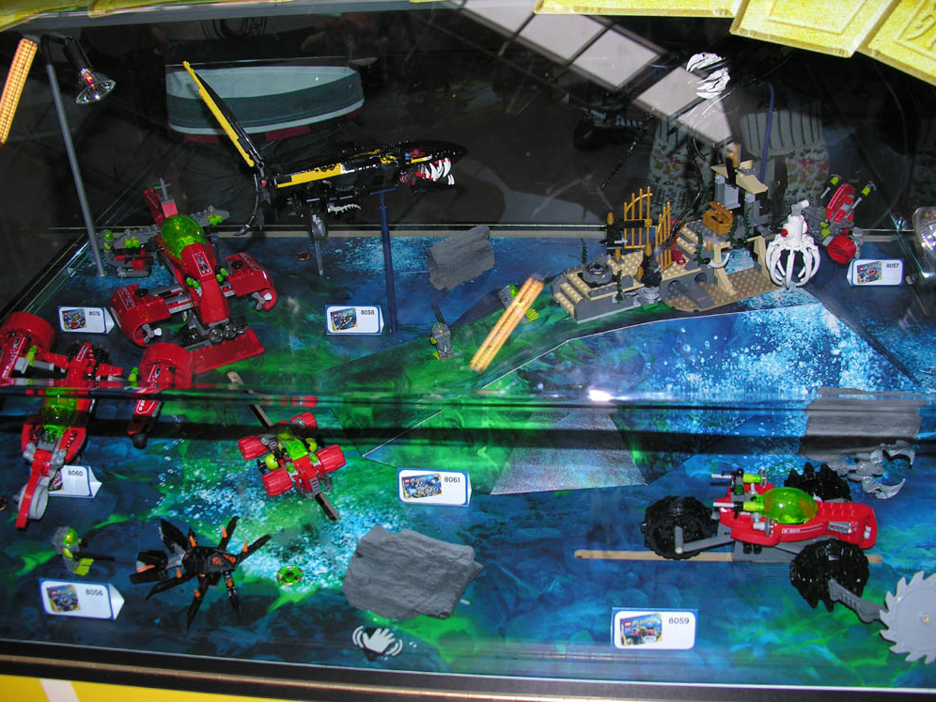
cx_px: 462
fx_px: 973
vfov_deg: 39.7
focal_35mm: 36
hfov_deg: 51.4
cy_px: 360
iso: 50
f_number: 2.8
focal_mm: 8.9
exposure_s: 1/60.1
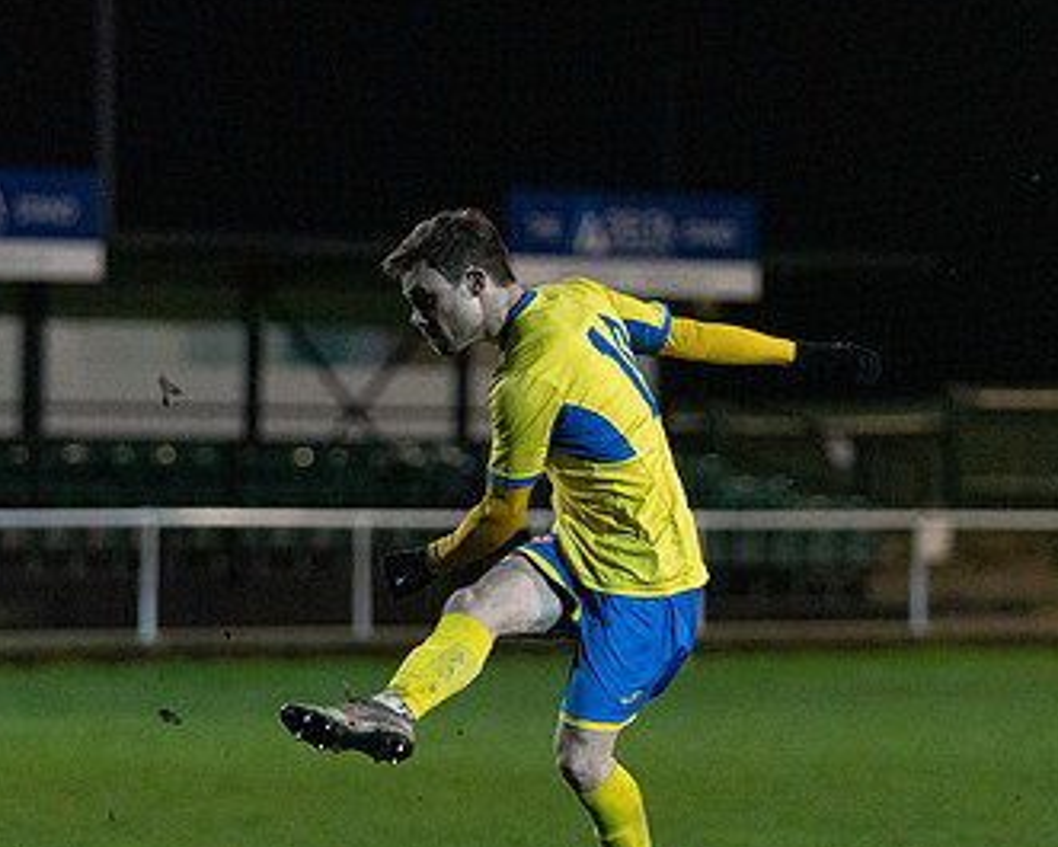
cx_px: 495
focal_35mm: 327
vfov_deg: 4.7
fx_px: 10242
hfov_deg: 5.9
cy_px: 531
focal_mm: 150
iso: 5000
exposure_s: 1/640
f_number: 2.8
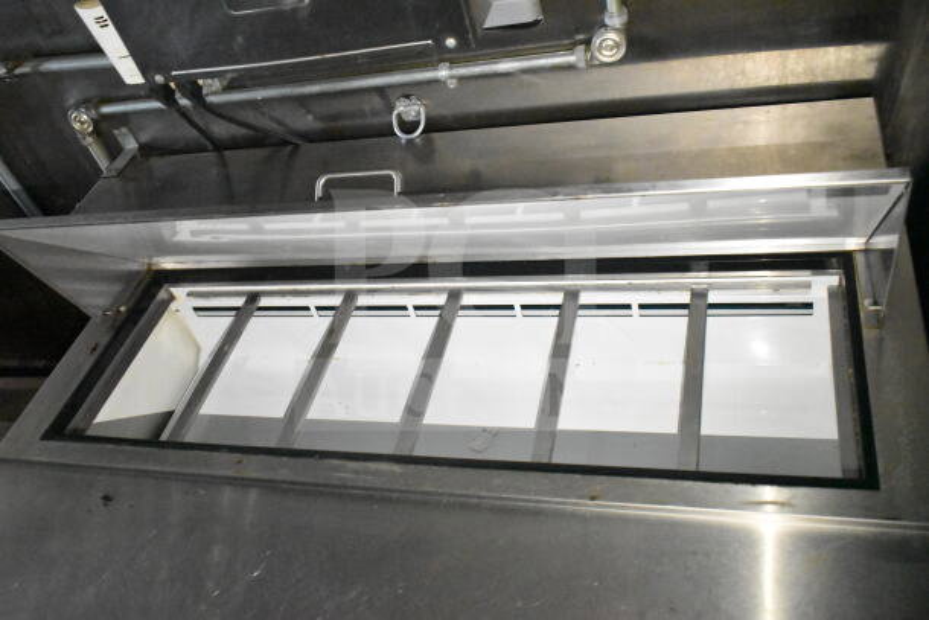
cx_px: 464
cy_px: 310
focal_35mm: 33
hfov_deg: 57.2
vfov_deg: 40.0
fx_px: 852
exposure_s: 1/30
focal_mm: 22
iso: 16000
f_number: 3.8
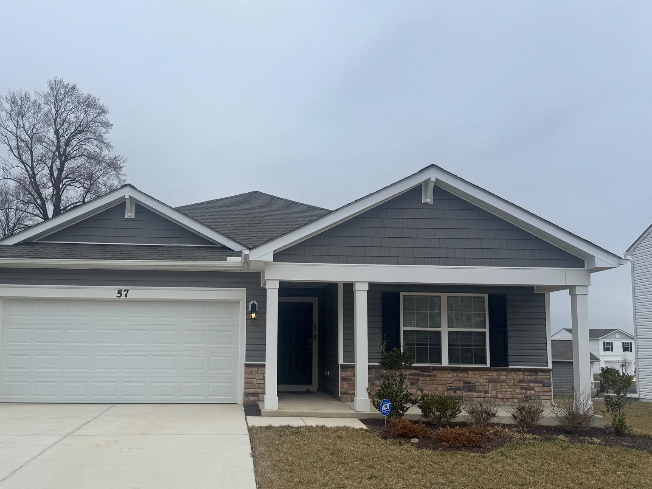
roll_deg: -1.2
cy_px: 286
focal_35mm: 32
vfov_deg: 44.0
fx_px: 603
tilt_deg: +5.2
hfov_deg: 56.3
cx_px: 252
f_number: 1.78
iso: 80
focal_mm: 6.76
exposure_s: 1/2415
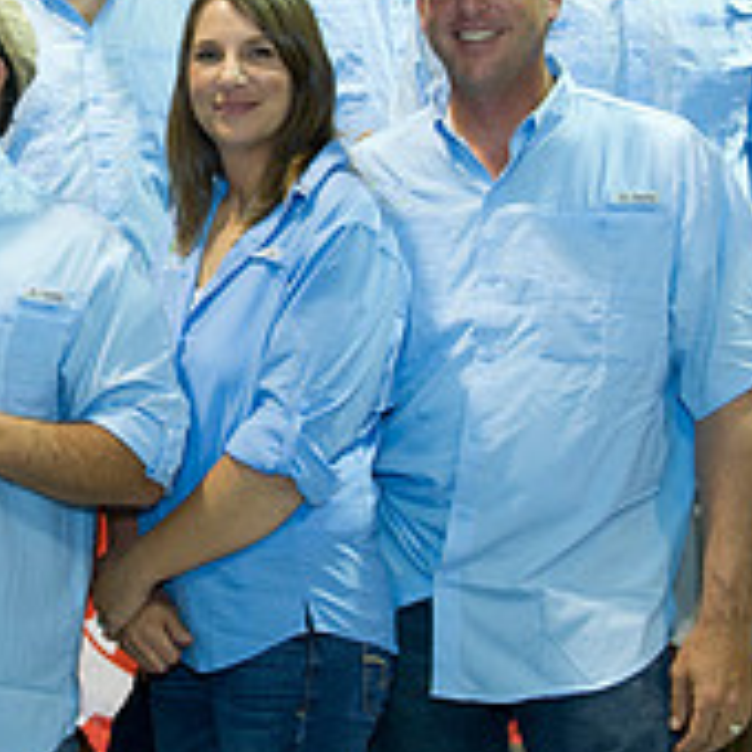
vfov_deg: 19.1
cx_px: 66
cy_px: 150
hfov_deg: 18.9
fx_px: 2212
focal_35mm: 90
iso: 1250
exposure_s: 1/60
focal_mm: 31
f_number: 3.5
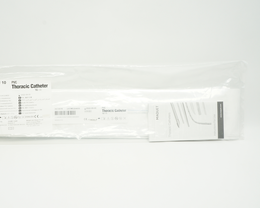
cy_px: 102
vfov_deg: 40.5
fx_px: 281
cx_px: 102
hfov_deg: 49.2
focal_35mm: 37
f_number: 11
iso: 400
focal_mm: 21
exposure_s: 1/15
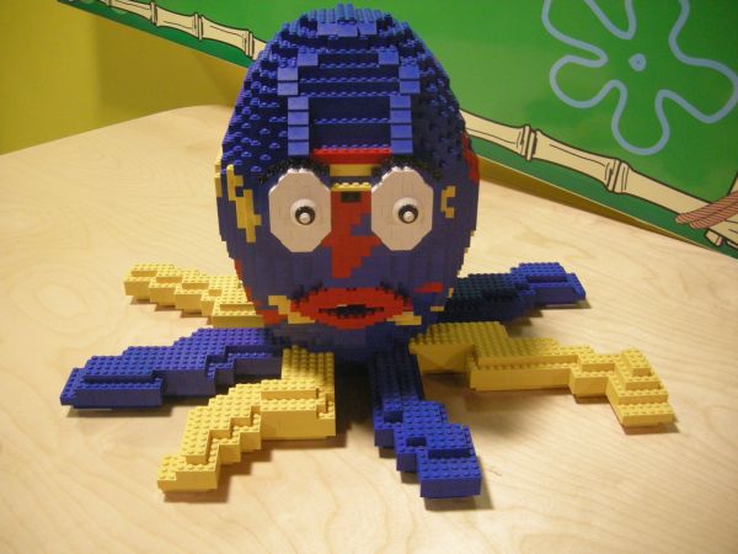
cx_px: 369
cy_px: 277
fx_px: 768
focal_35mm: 36
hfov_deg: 51.4
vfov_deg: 39.7
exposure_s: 1/14
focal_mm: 7.5
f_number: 2.7
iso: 400
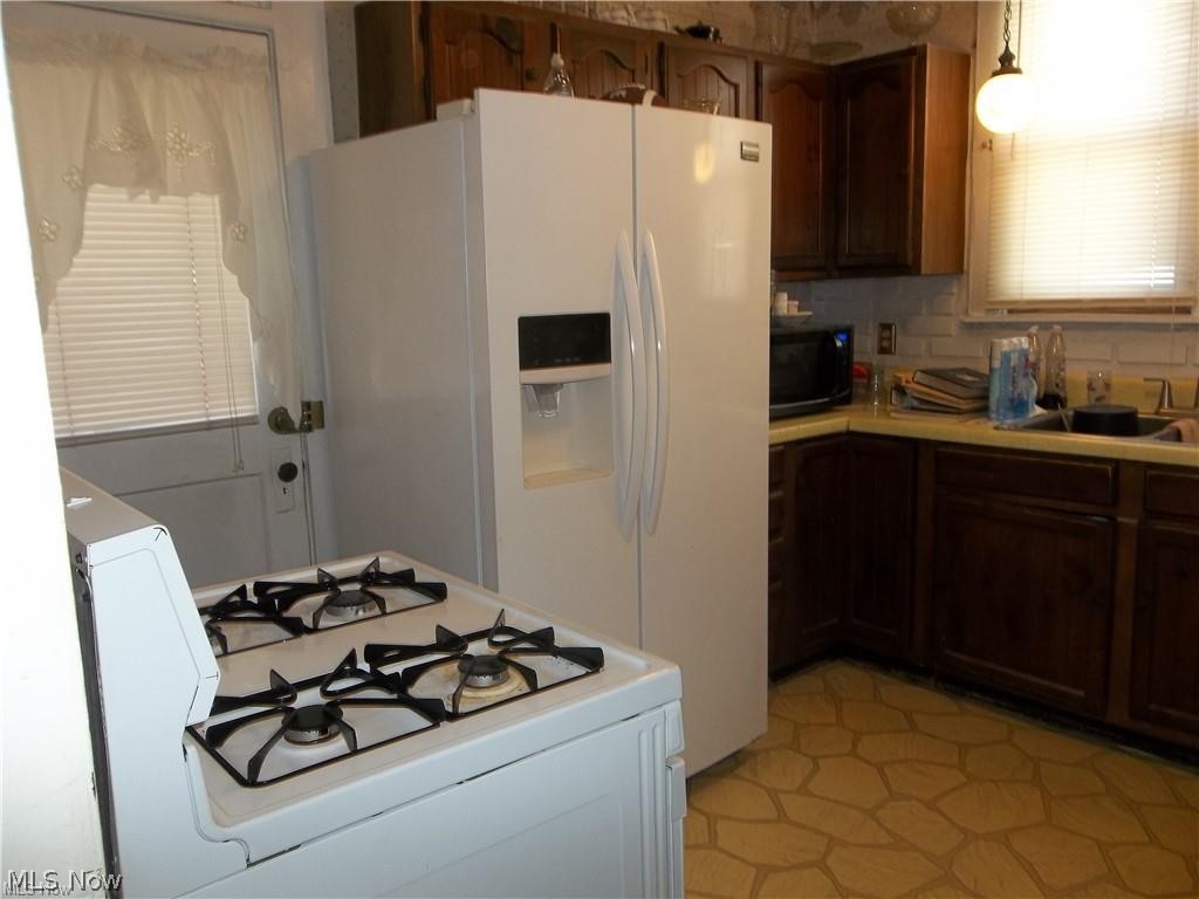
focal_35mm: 27
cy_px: 450
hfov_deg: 65.3
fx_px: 935
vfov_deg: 51.4
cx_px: 600
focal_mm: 4.9
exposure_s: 1/30
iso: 80
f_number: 3.5
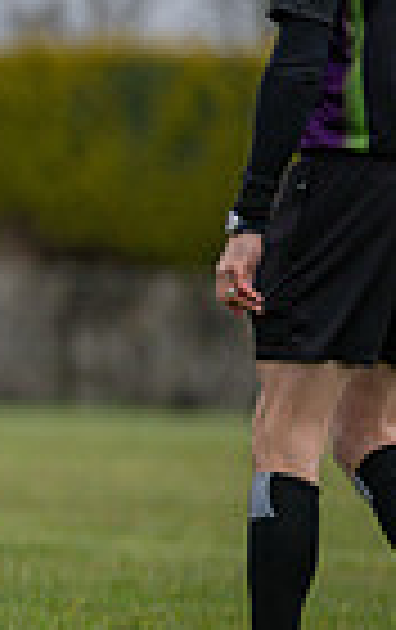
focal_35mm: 1265
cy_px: 353
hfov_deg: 1.0
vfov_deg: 1.7
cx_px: -778
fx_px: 21754
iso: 450
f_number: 2.8
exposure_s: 1/1000
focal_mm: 300
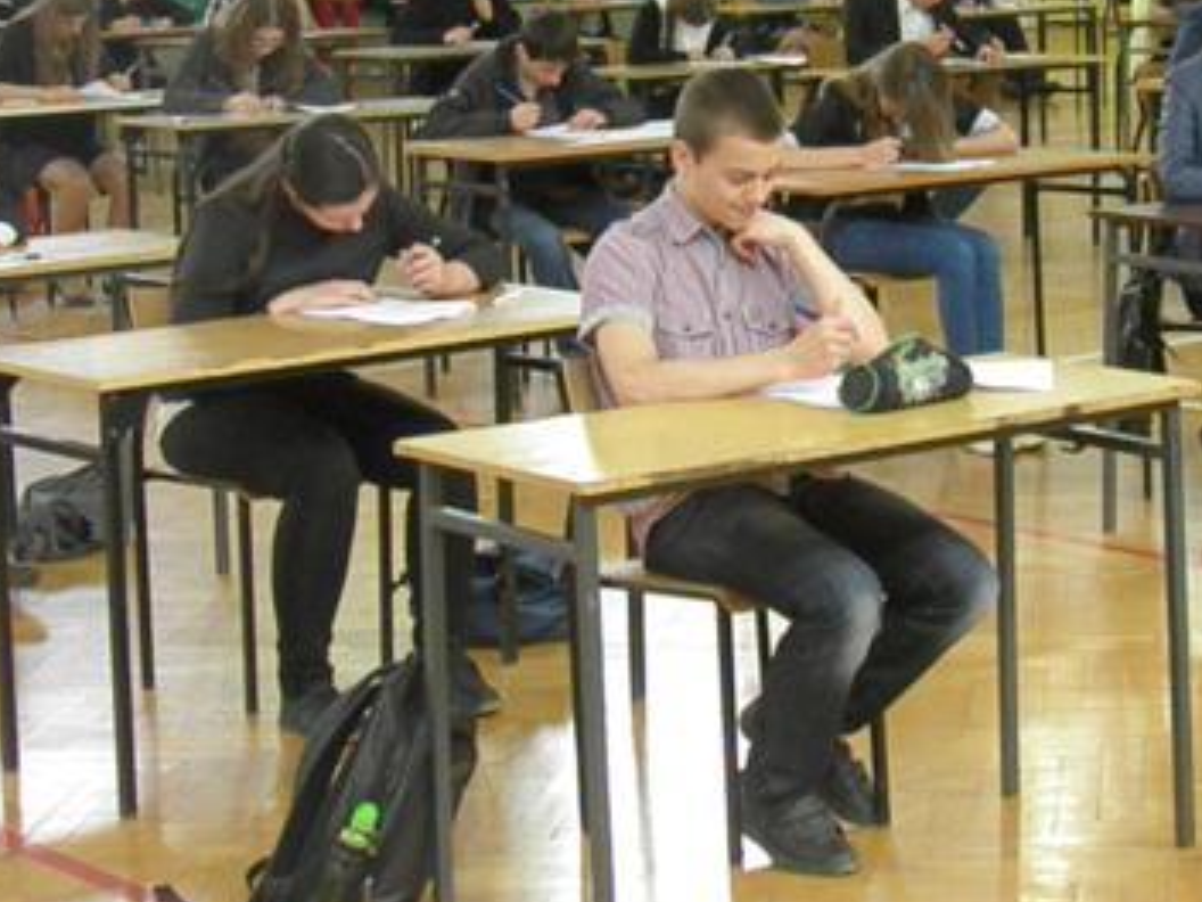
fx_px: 3472
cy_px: 137
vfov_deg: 14.7
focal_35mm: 100
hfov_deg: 19.5
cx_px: 850
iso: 500
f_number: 3.6
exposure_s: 1/40
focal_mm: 10
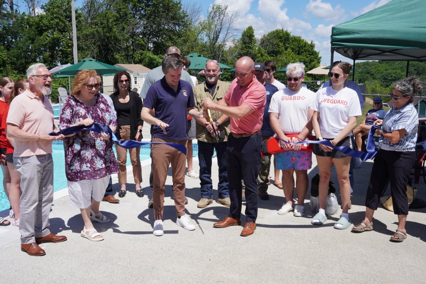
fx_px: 430
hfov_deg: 52.8
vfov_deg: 36.6
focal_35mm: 36
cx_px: 213
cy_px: 142
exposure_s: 1/200
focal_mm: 24.2
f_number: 11
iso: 100
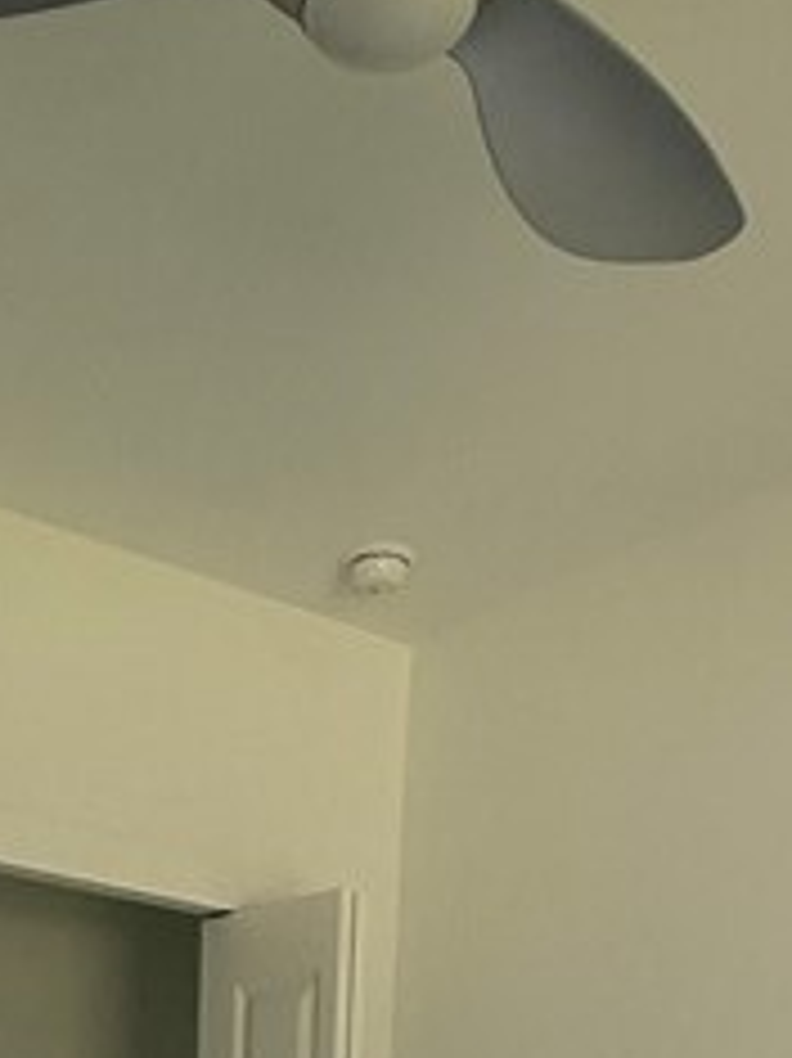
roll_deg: -2.0
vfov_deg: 22.6
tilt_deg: -10.0
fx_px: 1863
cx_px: 122
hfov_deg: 23.5
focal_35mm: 61
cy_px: 1769
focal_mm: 2.22
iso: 100
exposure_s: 1/120
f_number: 2.2
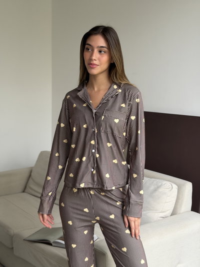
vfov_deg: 39.6
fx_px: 370
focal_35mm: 48
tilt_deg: -8.1
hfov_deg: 30.3
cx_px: 100
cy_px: 134
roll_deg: -1.9
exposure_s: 1/60
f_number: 1.78
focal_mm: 6.76
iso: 125
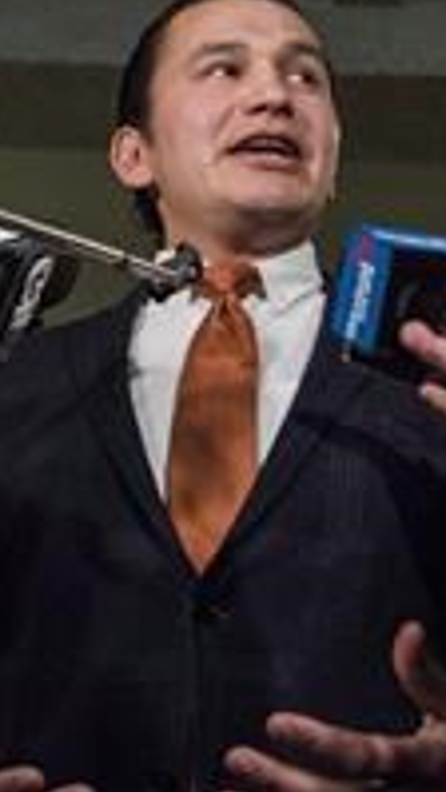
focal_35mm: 82
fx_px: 1723
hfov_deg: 14.7
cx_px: 191
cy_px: 334
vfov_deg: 25.9
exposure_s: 1/640
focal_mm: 24
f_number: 2.8
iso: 4000
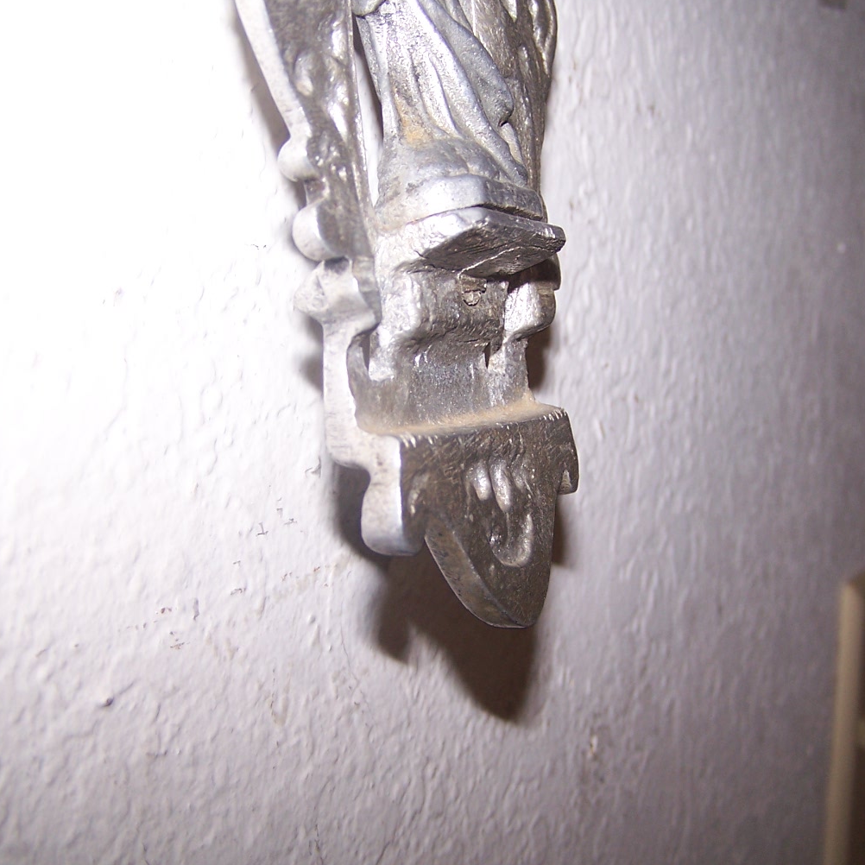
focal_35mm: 52
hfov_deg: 32.8
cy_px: 415
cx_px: 438
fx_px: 1470
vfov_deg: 32.8
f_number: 2.8
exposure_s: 1/60
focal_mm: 6.3
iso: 80
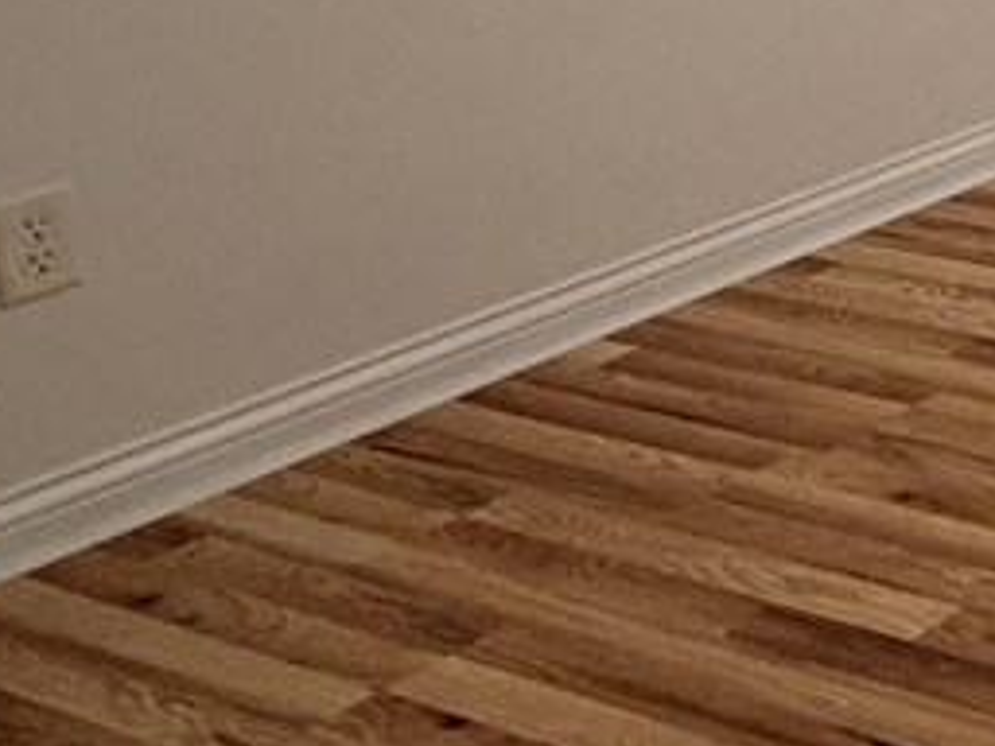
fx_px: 2012
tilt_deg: -5.9
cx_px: 1998
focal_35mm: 70
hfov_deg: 18.3
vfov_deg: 18.8
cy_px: -334
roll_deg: -1.3
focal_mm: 2.22
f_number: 2.2
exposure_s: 1/60
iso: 160
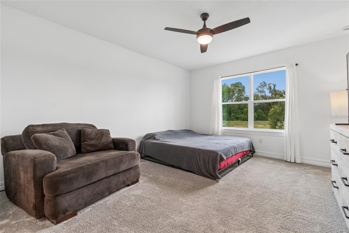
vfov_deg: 77.3
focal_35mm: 15
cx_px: 174
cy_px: 116
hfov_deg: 100.4
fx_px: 145
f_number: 7.1
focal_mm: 10
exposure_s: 1/6
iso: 100
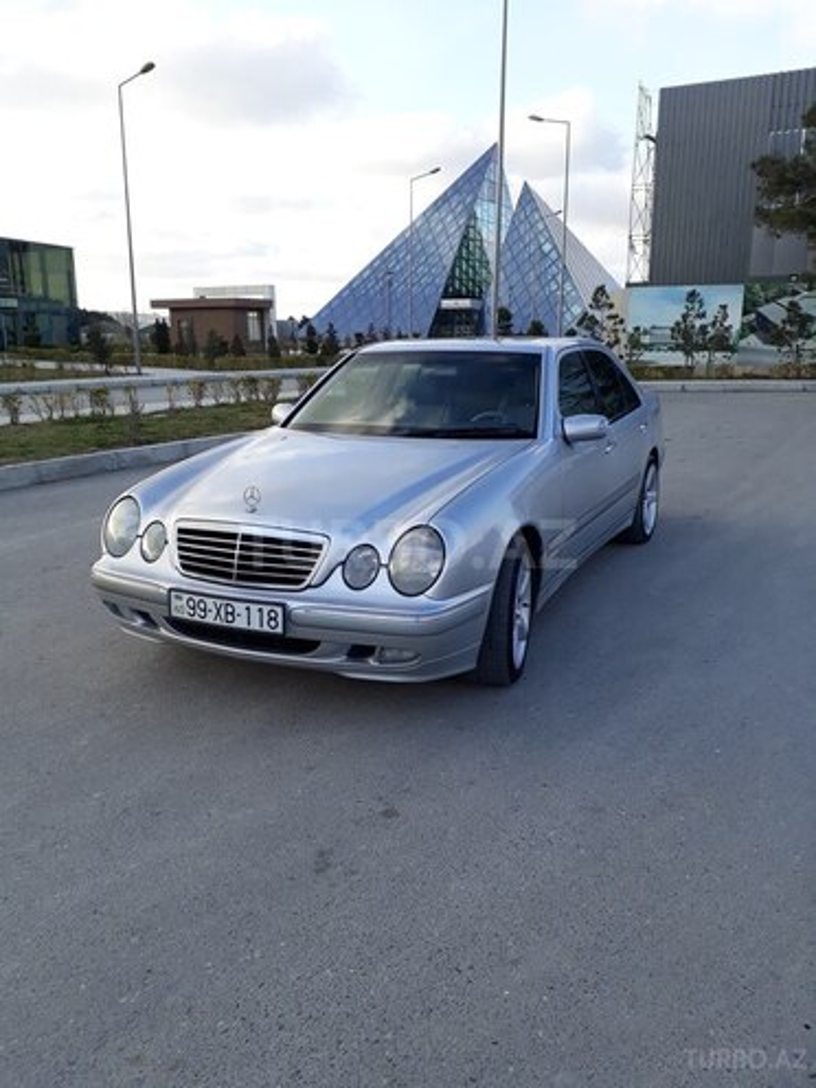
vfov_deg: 65.3
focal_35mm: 27
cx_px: 408
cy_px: 544
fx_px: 849
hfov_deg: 51.4
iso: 40
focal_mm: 3.6
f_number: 1.9
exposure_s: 1/347
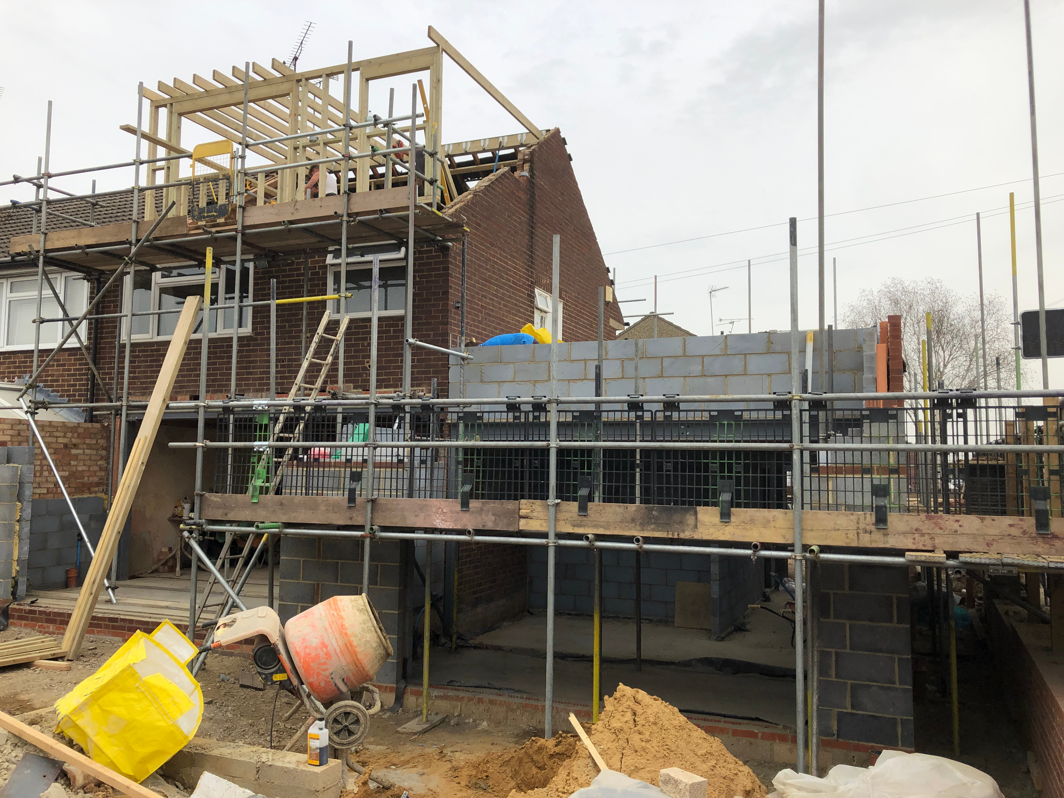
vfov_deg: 49.7
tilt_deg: +4.8
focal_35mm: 28
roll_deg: -0.7
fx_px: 861
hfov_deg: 63.4
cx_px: 532
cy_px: 399
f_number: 1.8
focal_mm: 3.99
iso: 20
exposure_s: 1/1389
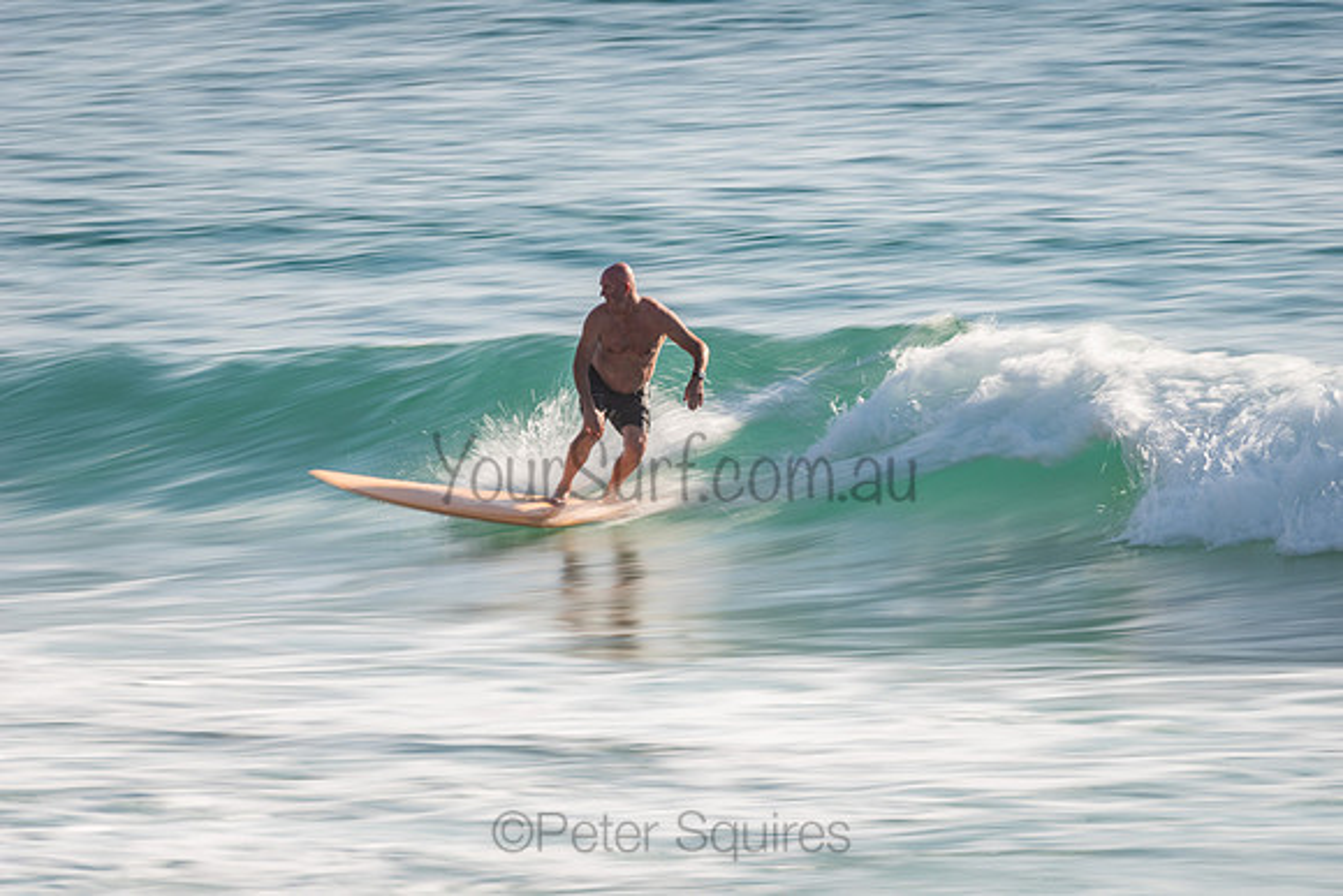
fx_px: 18656
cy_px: 448
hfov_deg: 4.1
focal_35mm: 500
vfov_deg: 2.8
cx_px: 672
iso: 31
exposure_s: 1/20
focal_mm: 500
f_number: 13
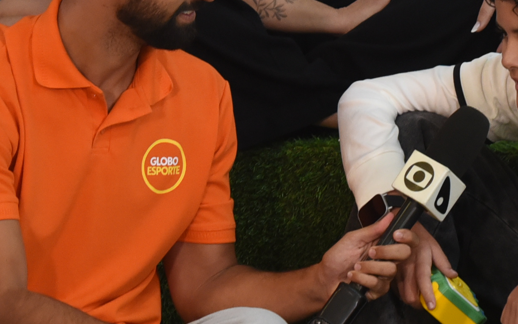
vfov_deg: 3.3
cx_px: 232
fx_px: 5534
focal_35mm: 392
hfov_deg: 5.4
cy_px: 11
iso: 2000
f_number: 4.5
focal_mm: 105
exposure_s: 1/160
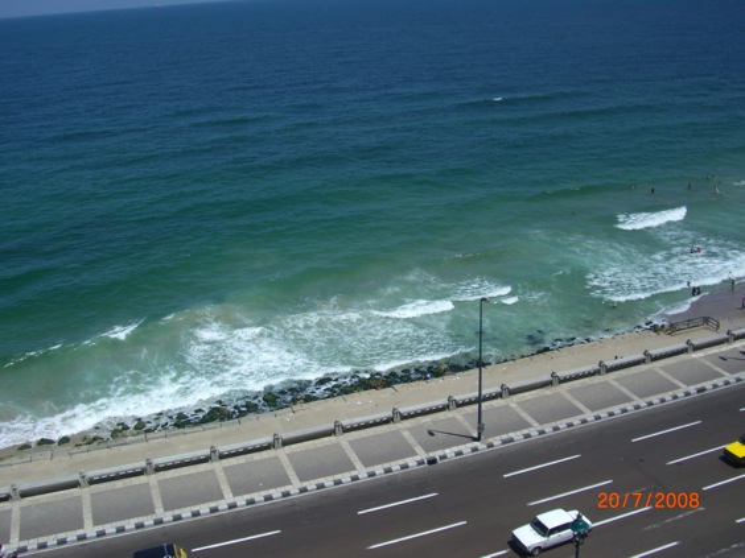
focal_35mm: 38
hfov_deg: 49.0
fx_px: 818
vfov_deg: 37.7
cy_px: 279
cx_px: 372
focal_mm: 7.9
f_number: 5.6
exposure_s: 1/500
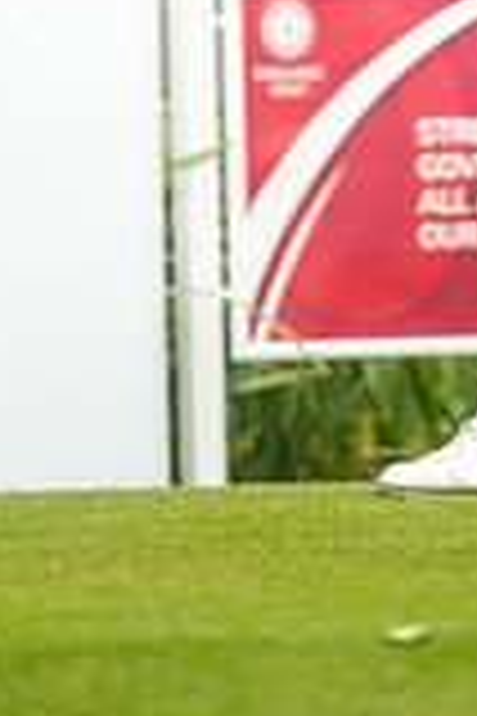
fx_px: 16892
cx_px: 288
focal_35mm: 850
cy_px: -275
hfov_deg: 1.6
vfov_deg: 2.4
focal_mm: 300
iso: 640
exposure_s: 1/800
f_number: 4
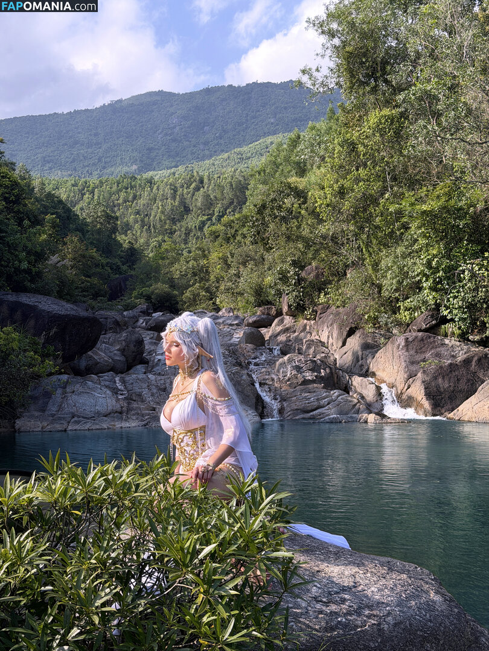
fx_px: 904
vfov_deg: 39.7
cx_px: 244
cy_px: 326
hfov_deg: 30.3
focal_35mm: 48
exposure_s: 1/2415
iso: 100
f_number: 1.78
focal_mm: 6.76
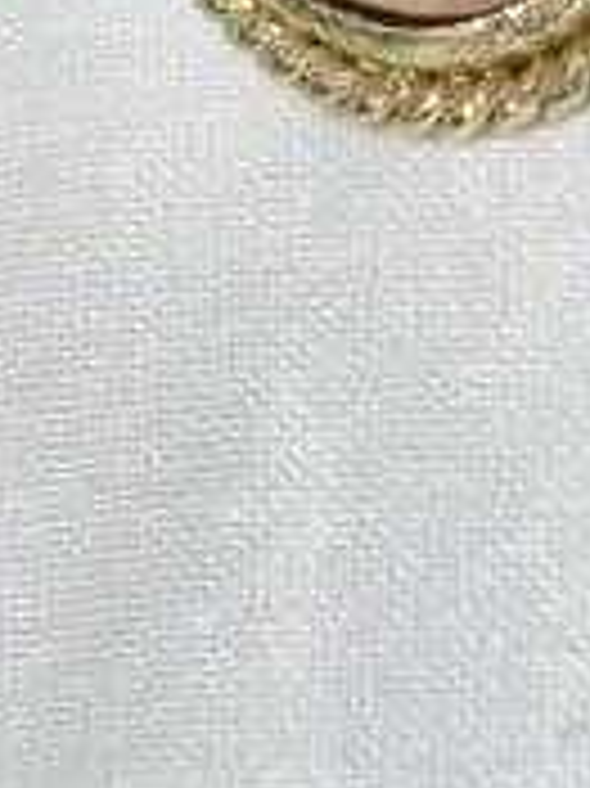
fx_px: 6940
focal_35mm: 305
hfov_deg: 4.9
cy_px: -419
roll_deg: +13.4
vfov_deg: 6.4
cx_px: 95
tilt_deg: -43.2
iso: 32
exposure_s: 1/300
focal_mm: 5.96
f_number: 1.6
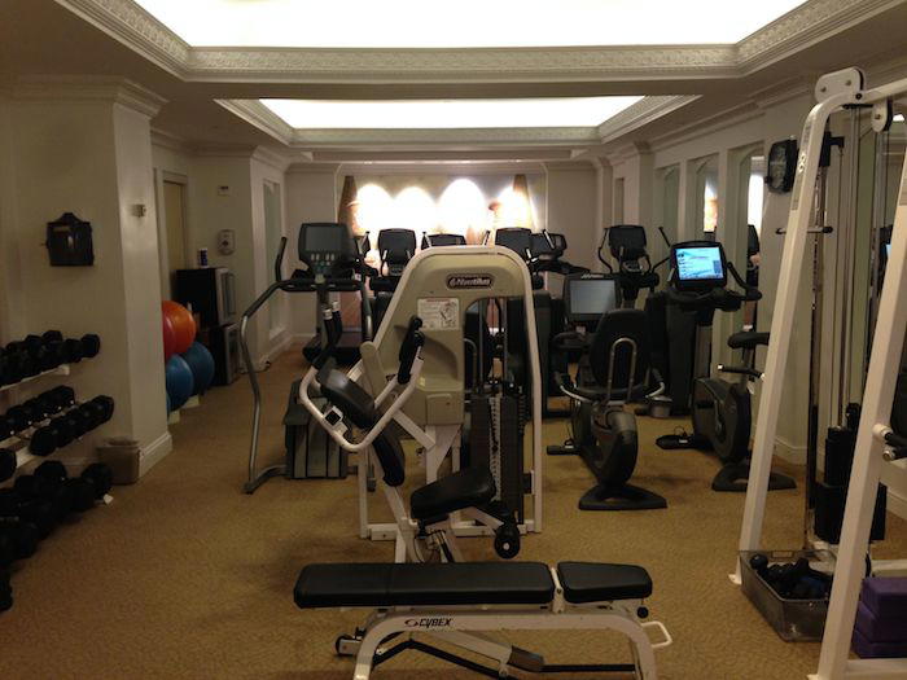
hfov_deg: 55.4
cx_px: 454
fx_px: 865
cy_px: 340
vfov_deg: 42.9
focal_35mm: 33
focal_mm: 4.12
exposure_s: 1/20
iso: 100
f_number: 2.4
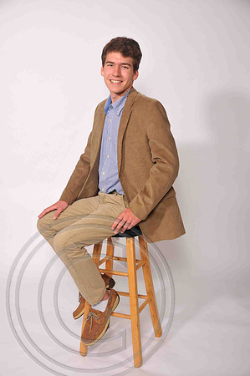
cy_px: 188
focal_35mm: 48
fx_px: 501
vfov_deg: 41.2
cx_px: 125
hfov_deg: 28.0
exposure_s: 1/160
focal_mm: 32
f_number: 5
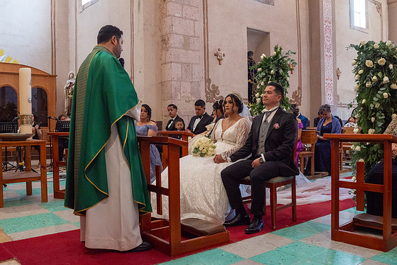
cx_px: 198
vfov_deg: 37.9
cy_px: 132
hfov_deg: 54.4
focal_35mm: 35
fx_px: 386
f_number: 5
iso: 2500
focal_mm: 35
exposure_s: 1/100
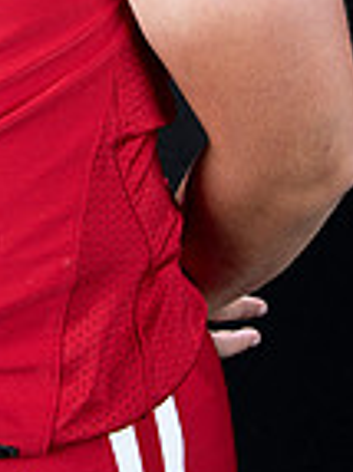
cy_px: -244
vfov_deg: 10.8
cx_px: -73
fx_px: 2397
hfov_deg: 8.3
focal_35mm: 176
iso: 320
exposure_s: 1/160
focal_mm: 58
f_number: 9
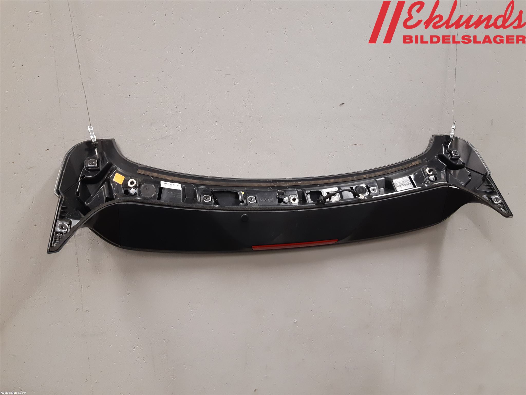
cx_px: 263
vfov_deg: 53.1
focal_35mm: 26
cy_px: 198
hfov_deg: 67.3
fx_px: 395
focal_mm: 3.93
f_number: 1.7
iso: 160
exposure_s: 1/50
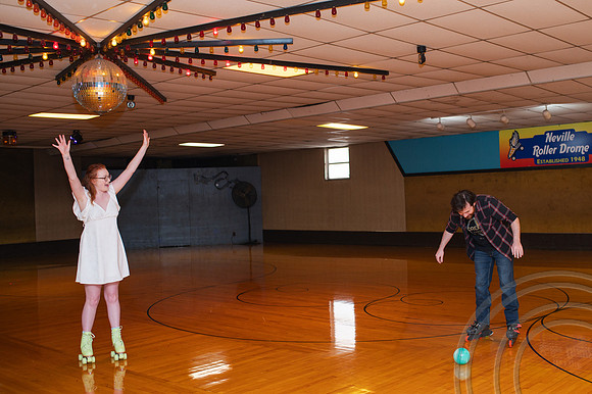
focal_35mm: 41
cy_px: 189
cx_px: 336
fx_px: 676
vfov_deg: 32.5
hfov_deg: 47.2
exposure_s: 1/200
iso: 1000
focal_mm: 35
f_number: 3.2
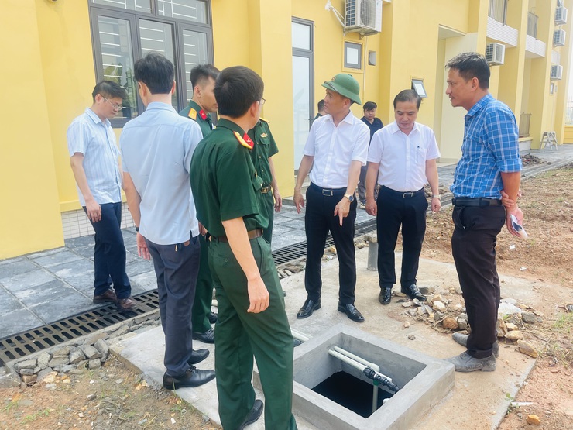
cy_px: 215
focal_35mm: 25
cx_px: 286
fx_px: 414
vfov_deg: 54.9
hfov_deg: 69.4
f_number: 1.6
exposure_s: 1/1078
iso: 32
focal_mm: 5.1
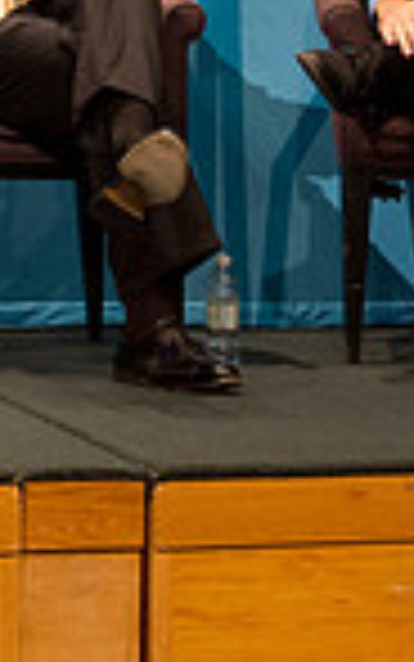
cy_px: -189
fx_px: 2904
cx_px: 81
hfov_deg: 8.1
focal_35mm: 161
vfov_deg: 12.6
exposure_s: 1/200
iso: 2500
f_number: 3.5
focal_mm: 40
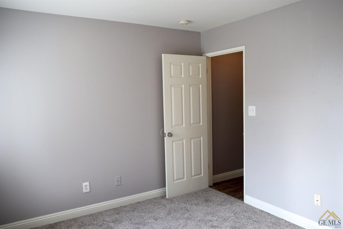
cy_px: 114
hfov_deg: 61.9
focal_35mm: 30
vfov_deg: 43.6
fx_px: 286
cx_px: 172
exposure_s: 1/125
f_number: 5.6
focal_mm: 20
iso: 400
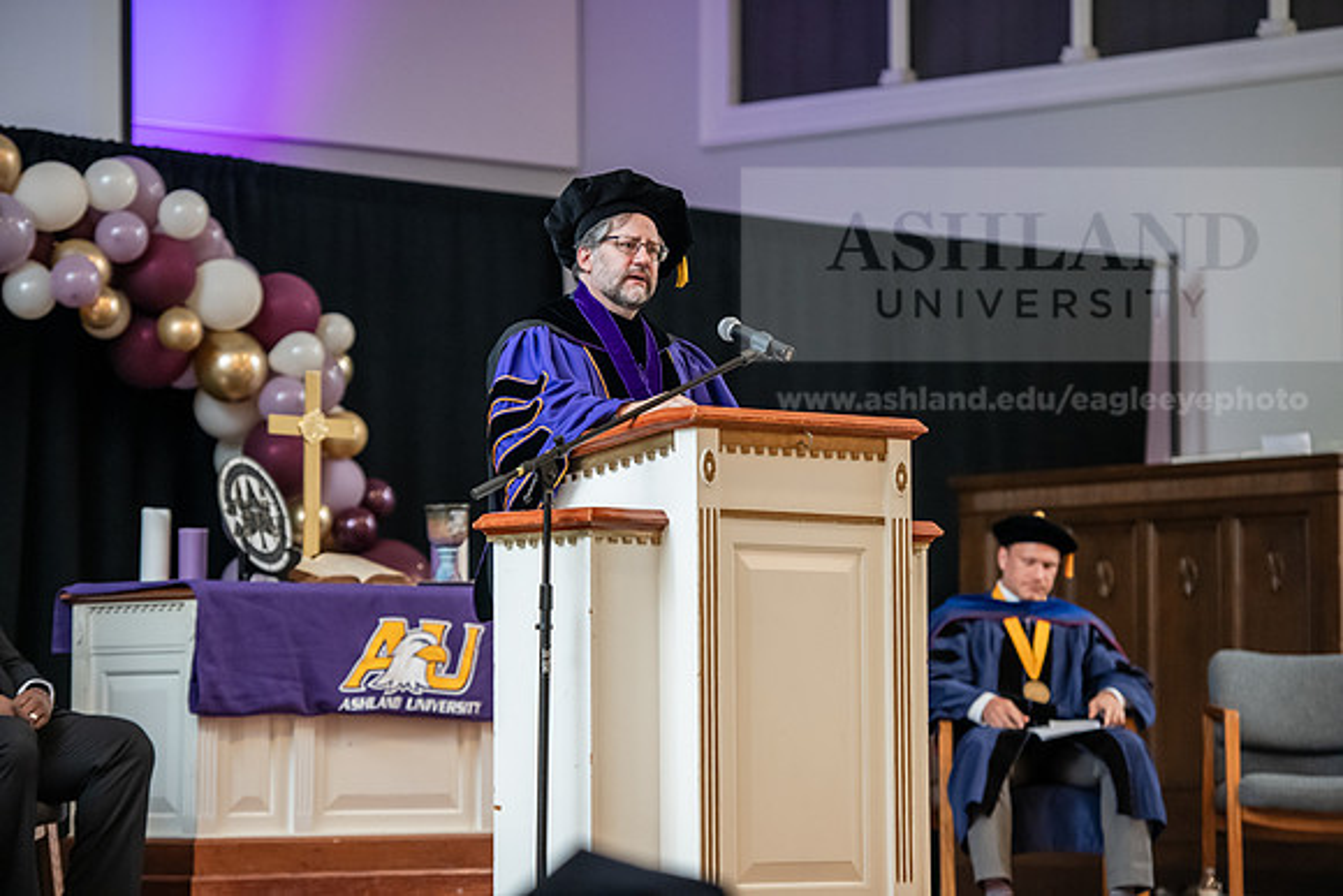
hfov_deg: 15.8
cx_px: 672
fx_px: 4851
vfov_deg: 10.6
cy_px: 448
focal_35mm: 130
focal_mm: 130
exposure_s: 1/200
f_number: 3.2
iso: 2500
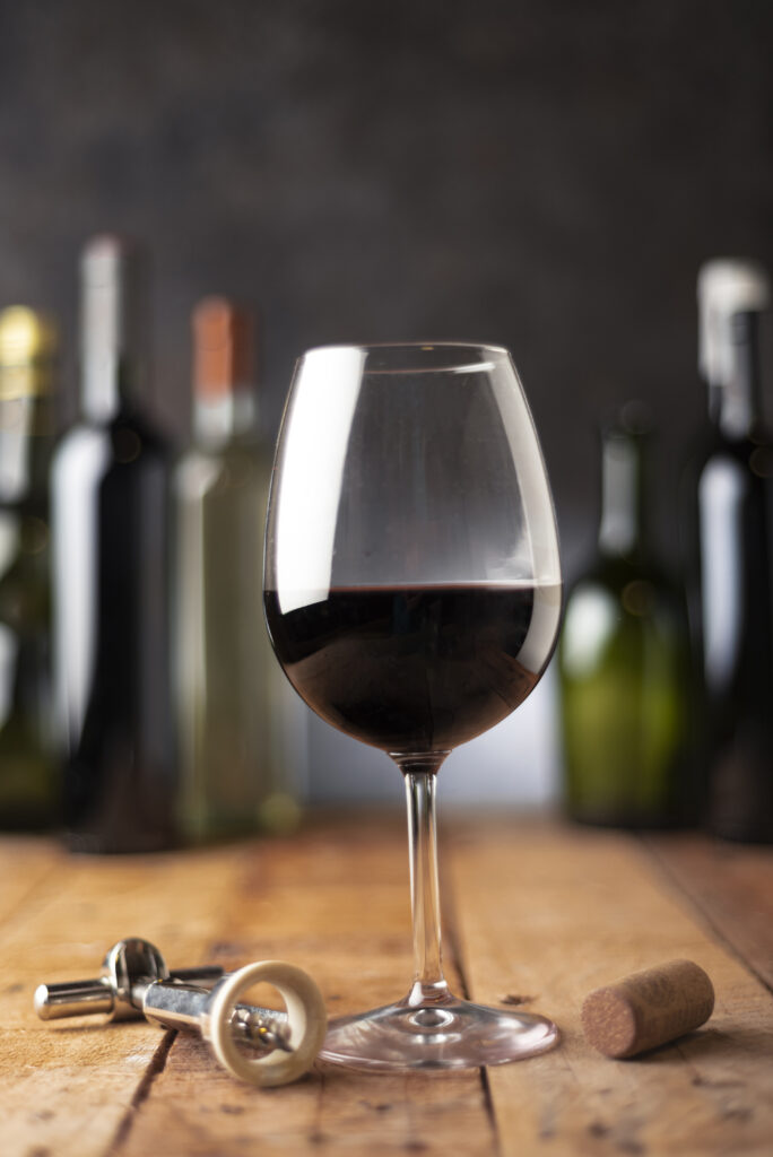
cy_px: 578
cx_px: 386
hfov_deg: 27.0
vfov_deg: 39.6
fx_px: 1608
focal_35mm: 50
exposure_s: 1/160
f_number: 2
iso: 100
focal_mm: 50
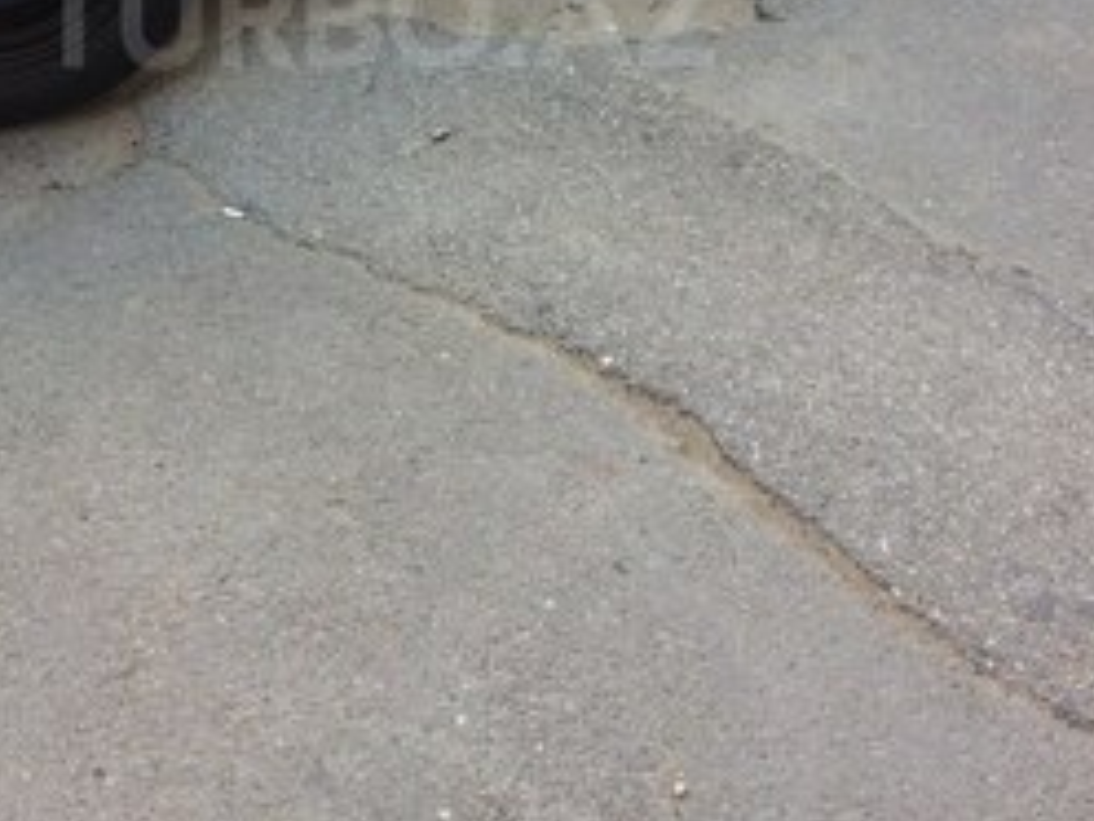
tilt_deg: -33.1
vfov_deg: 24.2
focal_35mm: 58
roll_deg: -0.9
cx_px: 375
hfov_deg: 33.0
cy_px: 18
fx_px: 1833
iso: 32
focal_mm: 4.15
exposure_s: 1/370
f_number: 2.2
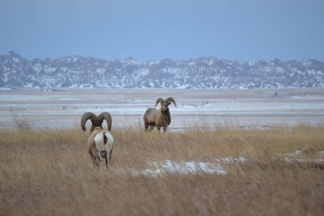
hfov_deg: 6.9
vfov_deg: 4.6
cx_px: 162
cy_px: 108
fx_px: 2699
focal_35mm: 300
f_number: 5.6
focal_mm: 200
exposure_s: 1/500
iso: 125
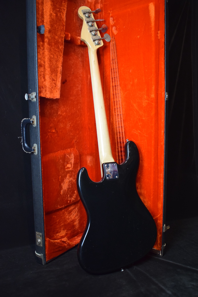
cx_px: 99
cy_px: 148
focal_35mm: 33
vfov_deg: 57.2
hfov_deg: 40.0
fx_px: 272
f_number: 3.8
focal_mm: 22
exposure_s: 1/60
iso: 1800
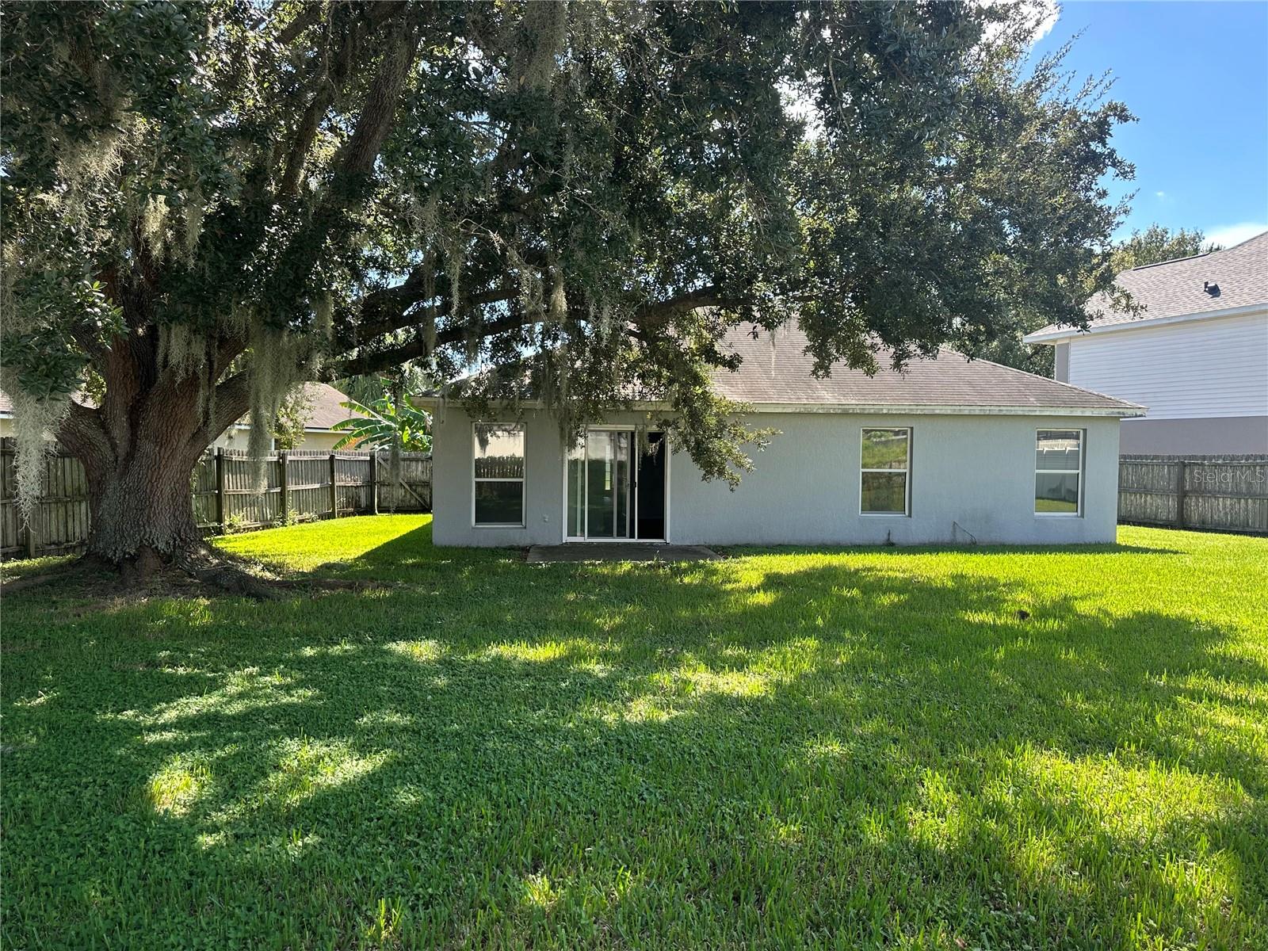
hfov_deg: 71.6
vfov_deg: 56.8
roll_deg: -0.5
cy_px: 476
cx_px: 634
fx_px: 879
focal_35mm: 24
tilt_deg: -2.0
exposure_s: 1/816
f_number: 1.78
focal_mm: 6.86
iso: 80
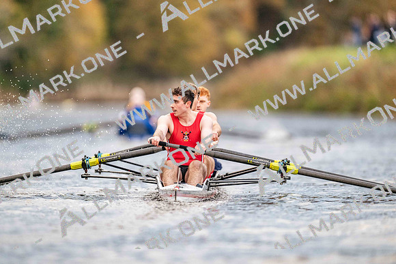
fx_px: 6601
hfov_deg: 3.4
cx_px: 198
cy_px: 132
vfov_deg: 2.3
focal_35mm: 600
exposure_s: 1/2500
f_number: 4
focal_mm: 600
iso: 4000
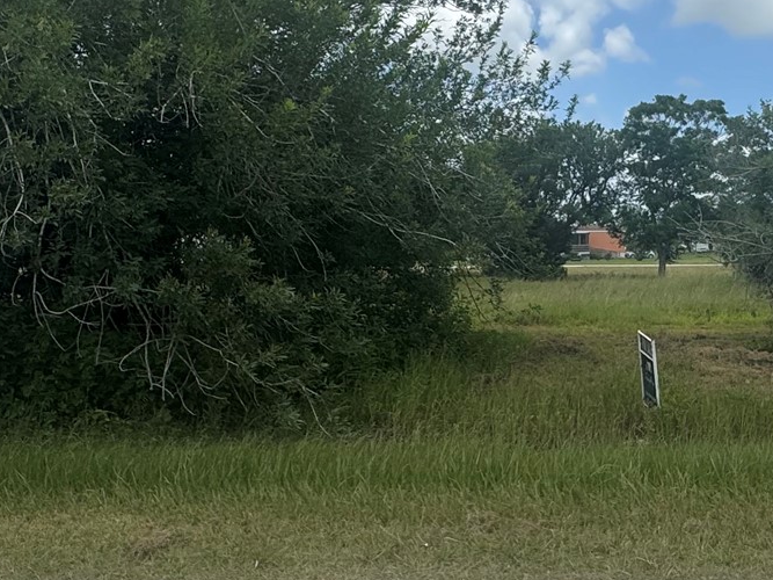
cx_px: 466
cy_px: 251
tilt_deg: -1.7
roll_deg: +0.7
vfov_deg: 33.5
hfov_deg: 43.6
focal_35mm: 43
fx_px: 960
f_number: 2.2
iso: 50
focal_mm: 2.22
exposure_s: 1/1420
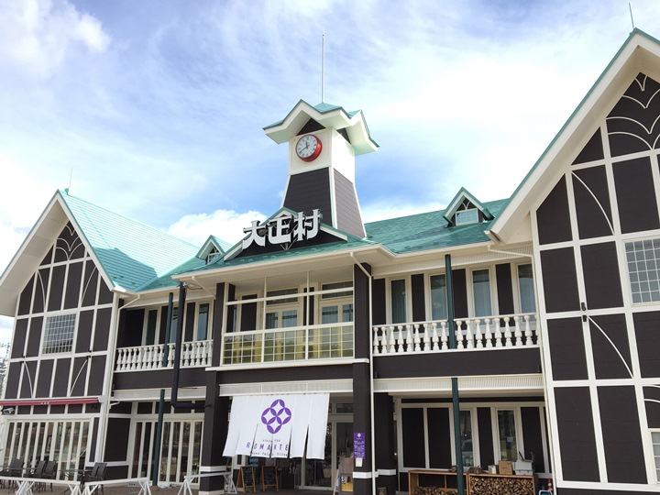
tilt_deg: +20.4
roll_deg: -0.9
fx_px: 553
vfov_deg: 48.2
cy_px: 248
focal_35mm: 29
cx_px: 330
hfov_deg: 61.7
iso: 25
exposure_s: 1/587
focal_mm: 4.15
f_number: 2.2
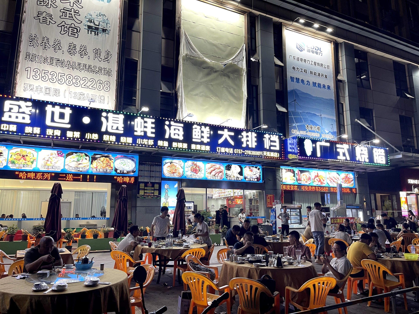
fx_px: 303
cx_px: 210
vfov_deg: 54.9
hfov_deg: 69.4
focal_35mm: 25
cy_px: 157
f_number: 1.6
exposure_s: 1/50
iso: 100
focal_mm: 5.1
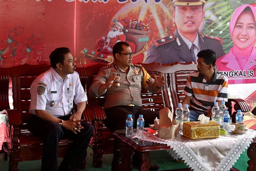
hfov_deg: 36.3
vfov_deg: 24.6
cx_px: 128
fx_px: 391
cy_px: 86
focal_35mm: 55
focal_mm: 55
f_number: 6.3
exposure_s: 1/160
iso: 320
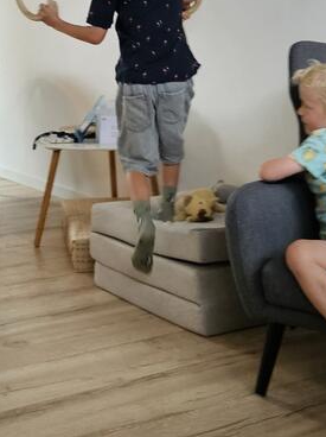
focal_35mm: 72
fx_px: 906
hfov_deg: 20.0
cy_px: 68
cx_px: 34
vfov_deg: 26.4
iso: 250
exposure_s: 1/100
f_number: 1.8
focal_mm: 5.4
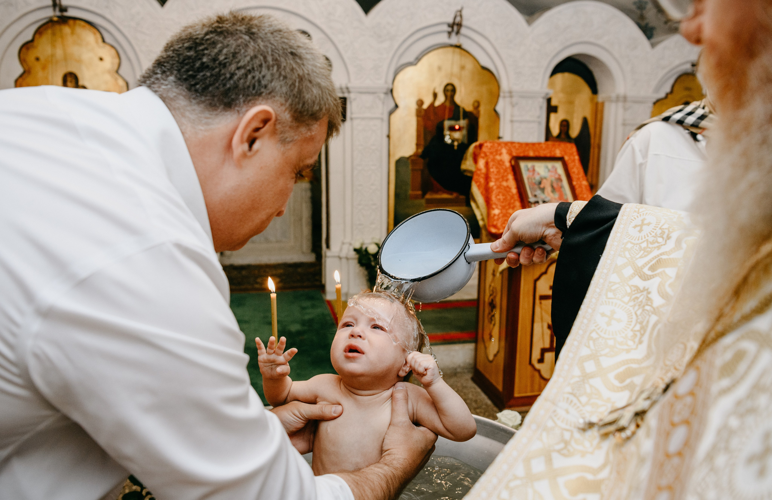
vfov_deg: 44.7
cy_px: 262
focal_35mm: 29
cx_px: 392
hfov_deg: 64.9
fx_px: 607
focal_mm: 24
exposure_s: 1/160
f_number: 3.5
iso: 640
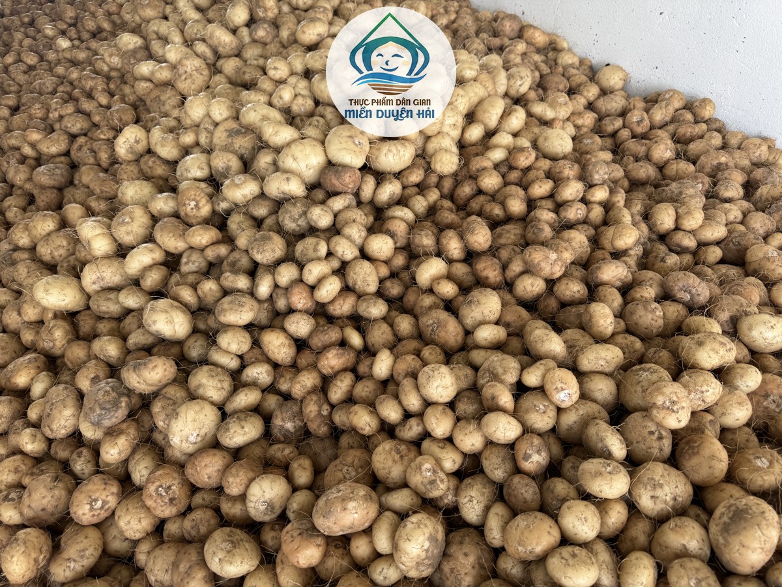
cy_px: 294
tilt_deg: -41.3
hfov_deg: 71.6
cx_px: 391
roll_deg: -5.0
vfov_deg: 56.8
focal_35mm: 24
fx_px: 542
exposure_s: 1/123
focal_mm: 6.76
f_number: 1.78
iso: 50
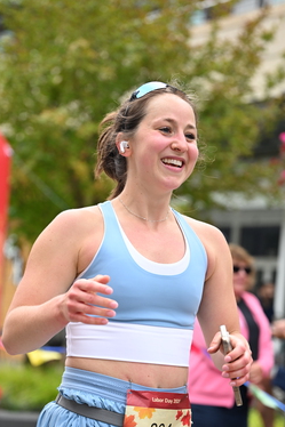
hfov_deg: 13.3
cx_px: 115
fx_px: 1224
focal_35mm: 103
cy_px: 250
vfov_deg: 19.8
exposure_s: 1/2000
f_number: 2.8
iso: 640
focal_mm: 70
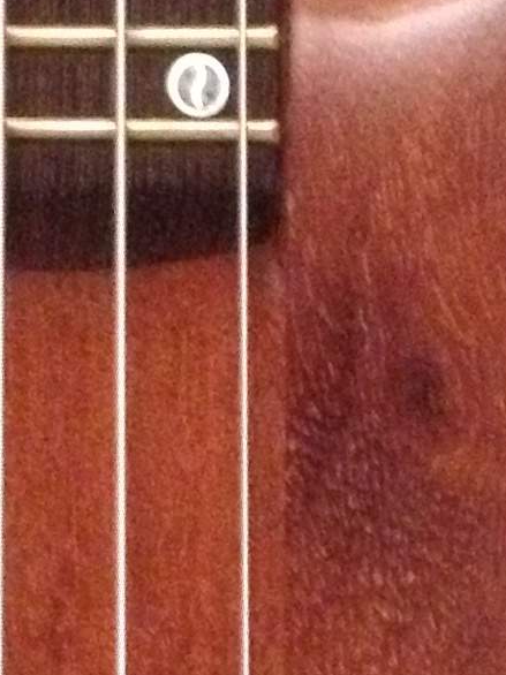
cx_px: 35
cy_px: 508
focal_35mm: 195
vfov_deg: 10.1
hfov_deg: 7.6
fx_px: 3803
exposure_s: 1/15
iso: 800
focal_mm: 4.28
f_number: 2.4
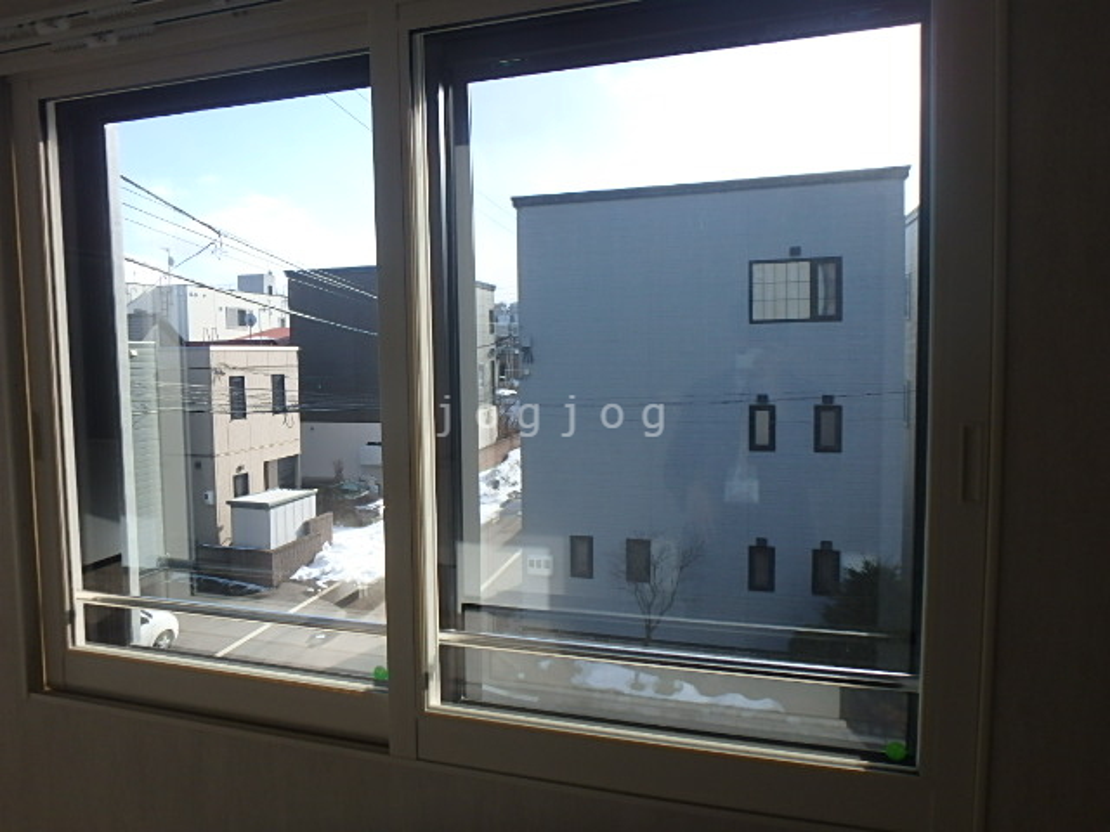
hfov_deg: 79.0
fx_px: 673
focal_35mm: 21
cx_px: 555
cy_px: 416
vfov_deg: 63.4
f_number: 3.5
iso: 125
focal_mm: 3.7
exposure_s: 1/400
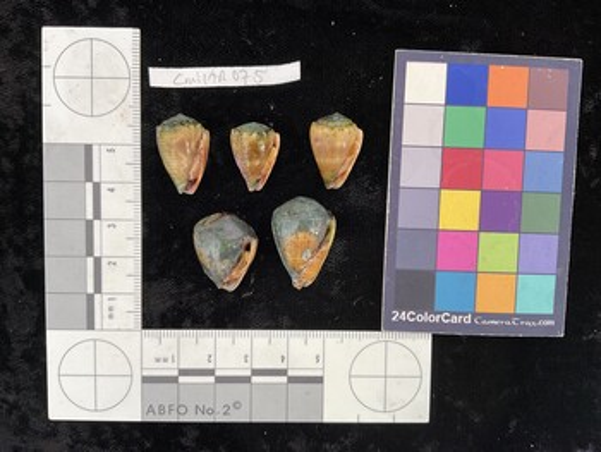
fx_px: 504
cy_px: 226
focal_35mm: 29
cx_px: 300
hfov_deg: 61.6
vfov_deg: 48.3
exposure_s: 1/60
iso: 40
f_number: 1.8
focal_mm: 3
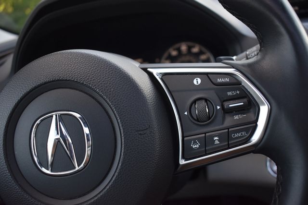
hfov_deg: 57.2
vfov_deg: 40.0
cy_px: 102
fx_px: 282
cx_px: 154
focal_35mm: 33
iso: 640
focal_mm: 22
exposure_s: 1/250
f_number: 3.8
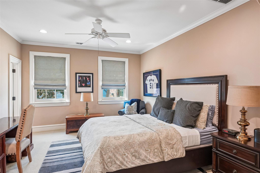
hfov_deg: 85.4
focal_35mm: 20
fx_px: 141
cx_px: 130
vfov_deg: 63.2
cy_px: 86
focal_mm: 19.5
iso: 400
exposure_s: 1/10
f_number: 8
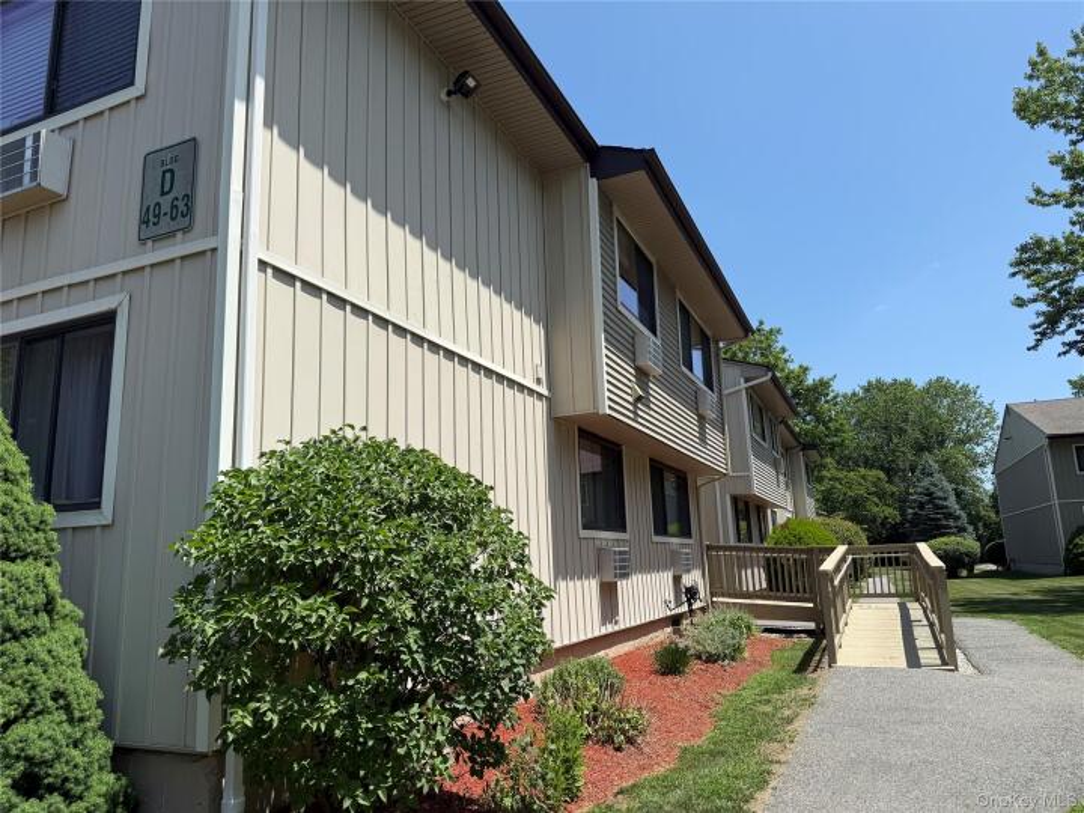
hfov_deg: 71.6
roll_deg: +2.6
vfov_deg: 56.8
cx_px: 542
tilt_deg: +12.3
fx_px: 752
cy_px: 406
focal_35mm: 24
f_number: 1.78
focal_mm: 6.76
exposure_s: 1/4167
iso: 80
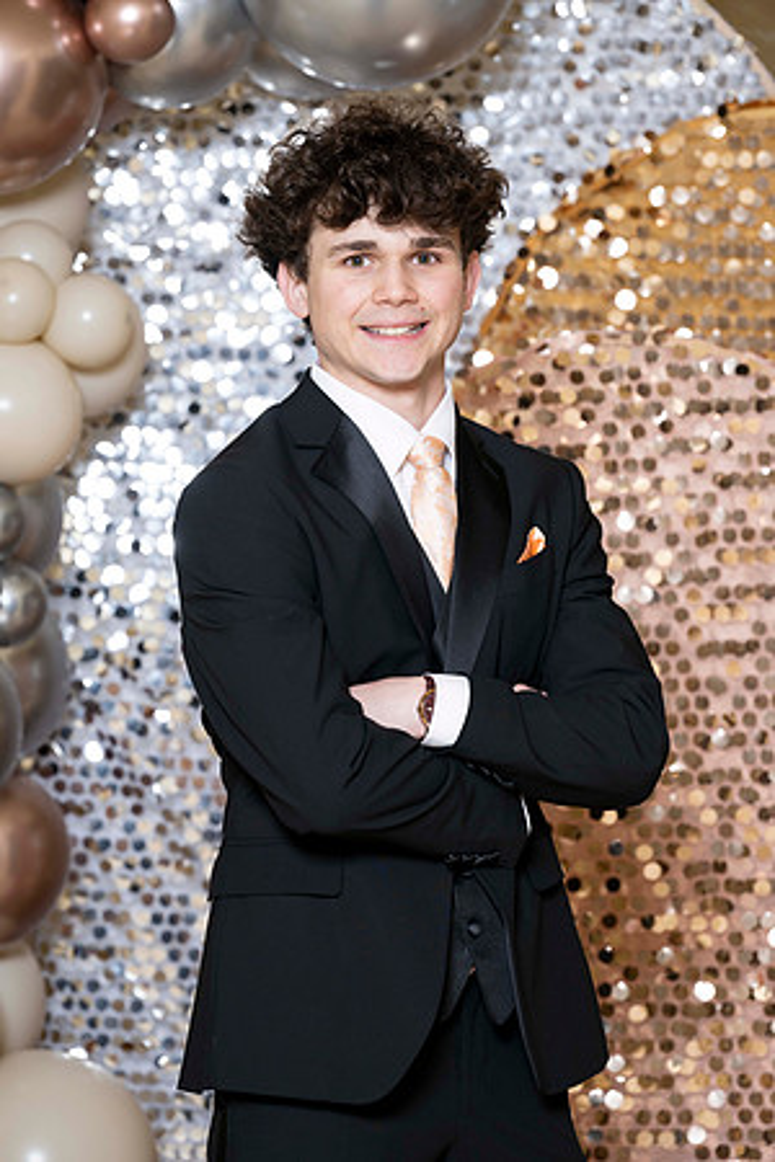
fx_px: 5489
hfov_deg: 8.1
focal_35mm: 170
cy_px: 581
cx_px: 388
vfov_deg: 12.1
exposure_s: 1/200
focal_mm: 170
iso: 250
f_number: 5.6
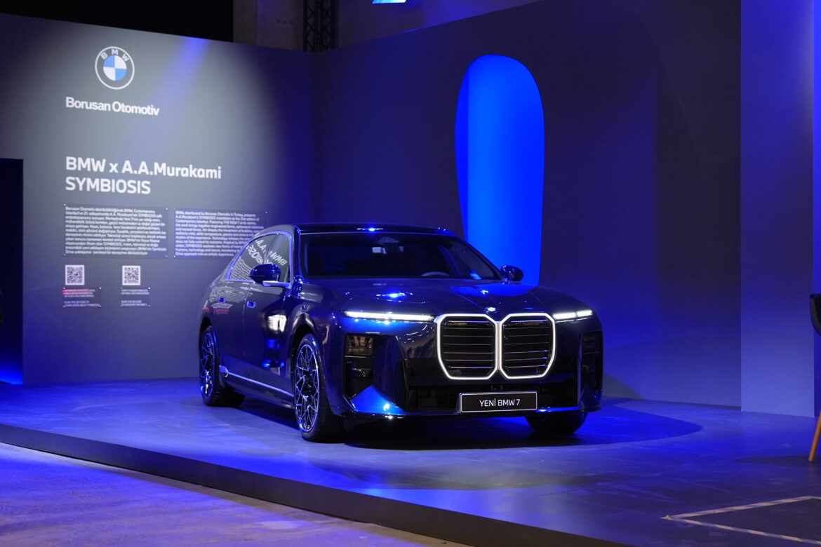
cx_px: 410
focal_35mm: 61
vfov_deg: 22.3
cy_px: 274
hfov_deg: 32.9
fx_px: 1391
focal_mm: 41
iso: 2000
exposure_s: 1/125
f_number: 2.8
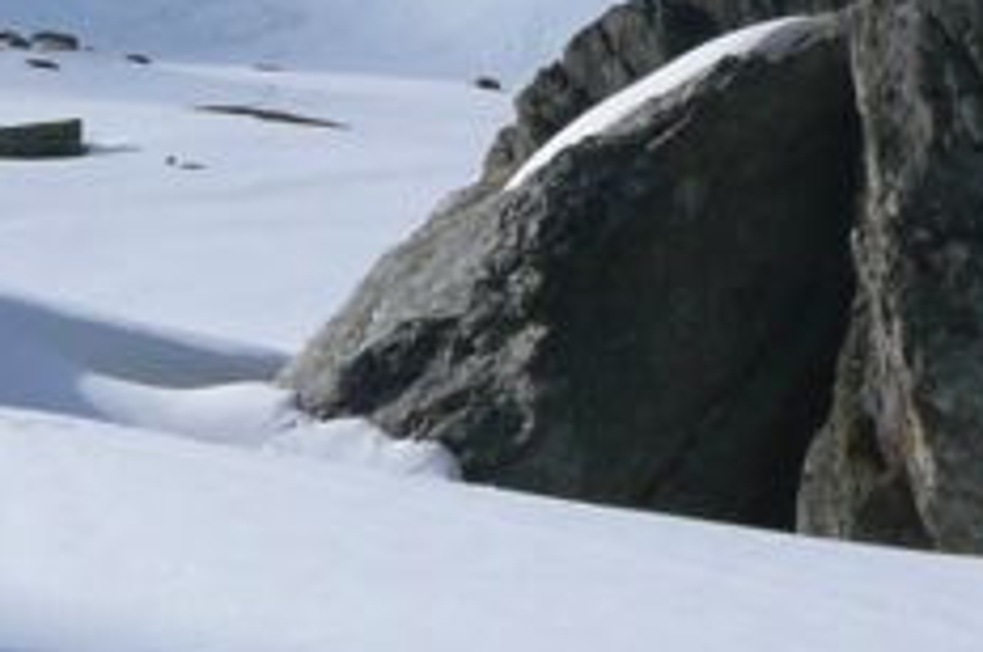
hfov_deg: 14.0
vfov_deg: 9.3
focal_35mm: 145
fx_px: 3954
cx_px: 59
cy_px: -152
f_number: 8
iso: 100
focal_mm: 4.6
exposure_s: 1/320
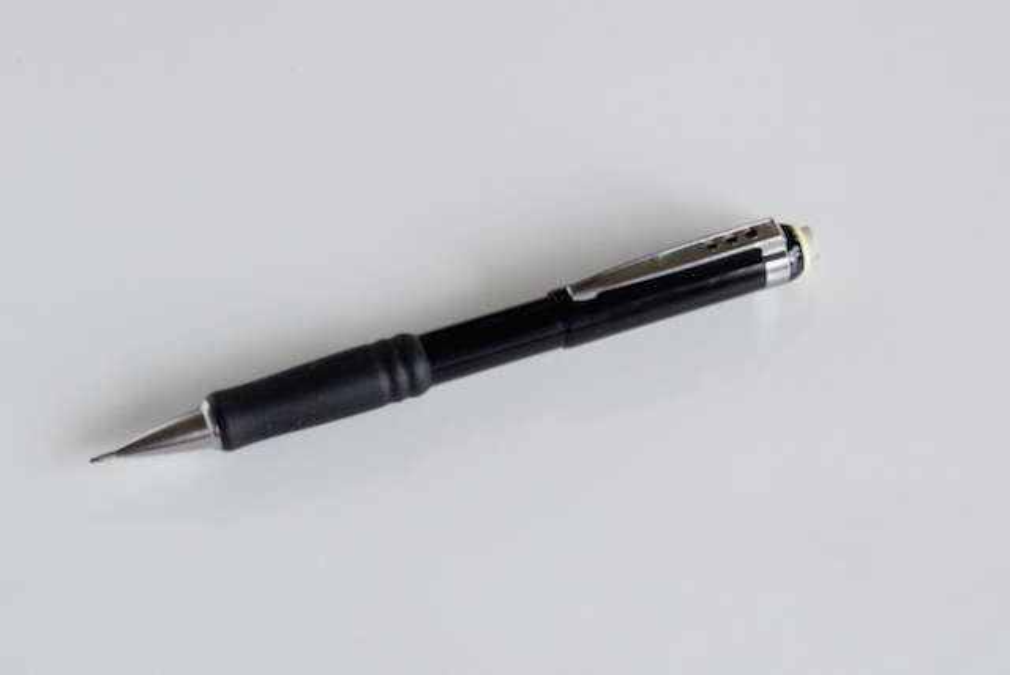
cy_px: 338
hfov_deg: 27.0
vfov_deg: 18.2
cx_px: 505
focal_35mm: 75
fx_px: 2106
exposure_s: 1/30
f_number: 9
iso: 800
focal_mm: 50
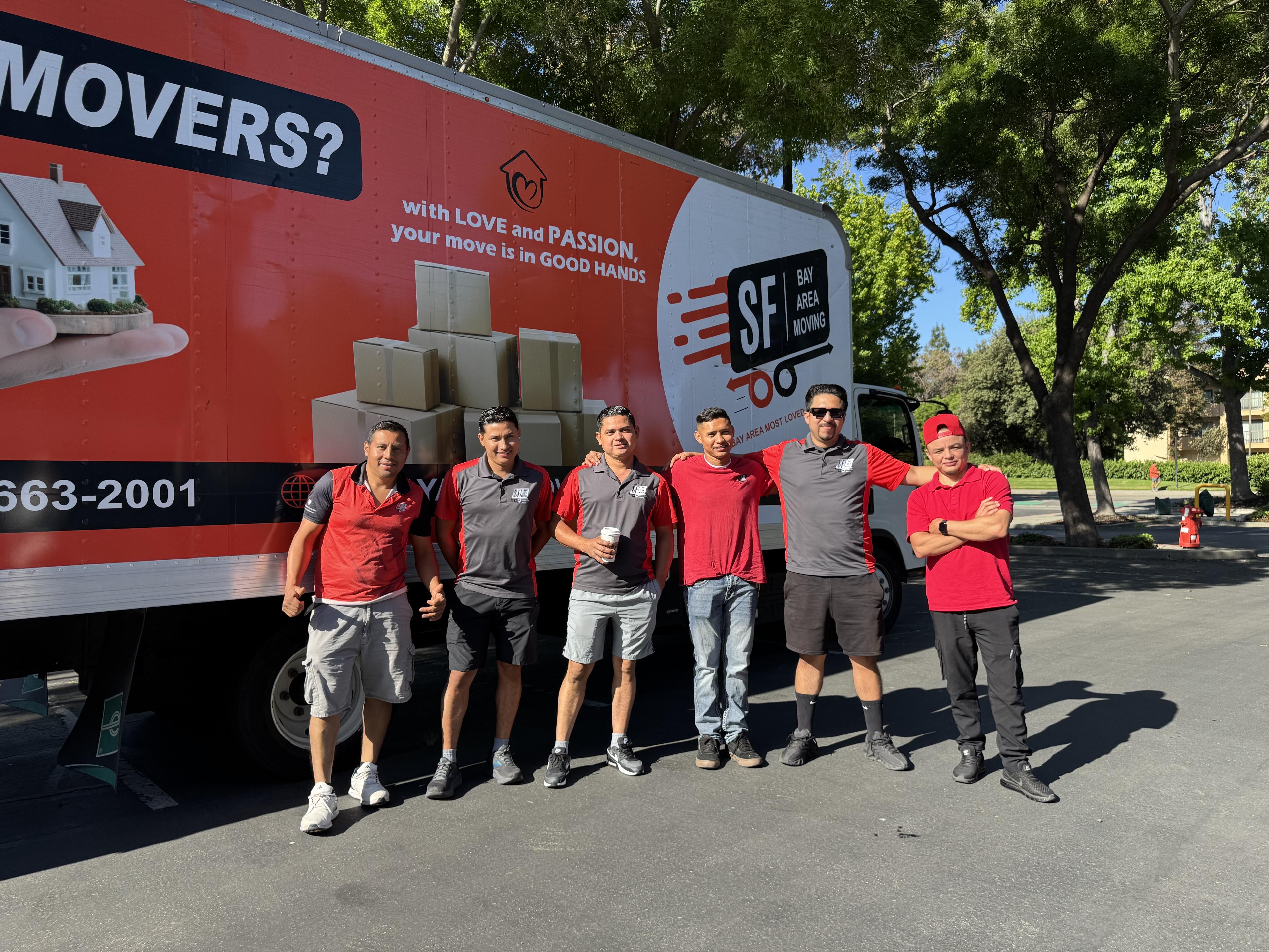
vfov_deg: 56.8
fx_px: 880
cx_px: 634
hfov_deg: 71.6
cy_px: 476
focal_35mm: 24
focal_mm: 6.76
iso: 80
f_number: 1.78
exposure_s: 1/1923
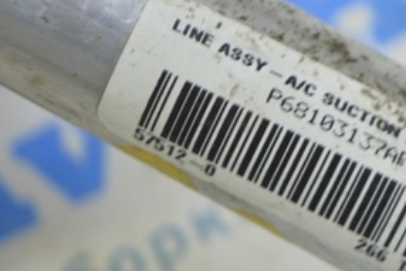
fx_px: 2077
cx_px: 385
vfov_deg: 7.5
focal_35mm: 184
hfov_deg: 11.1
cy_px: 80
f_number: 5.6
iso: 400
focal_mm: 55
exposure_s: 1/20
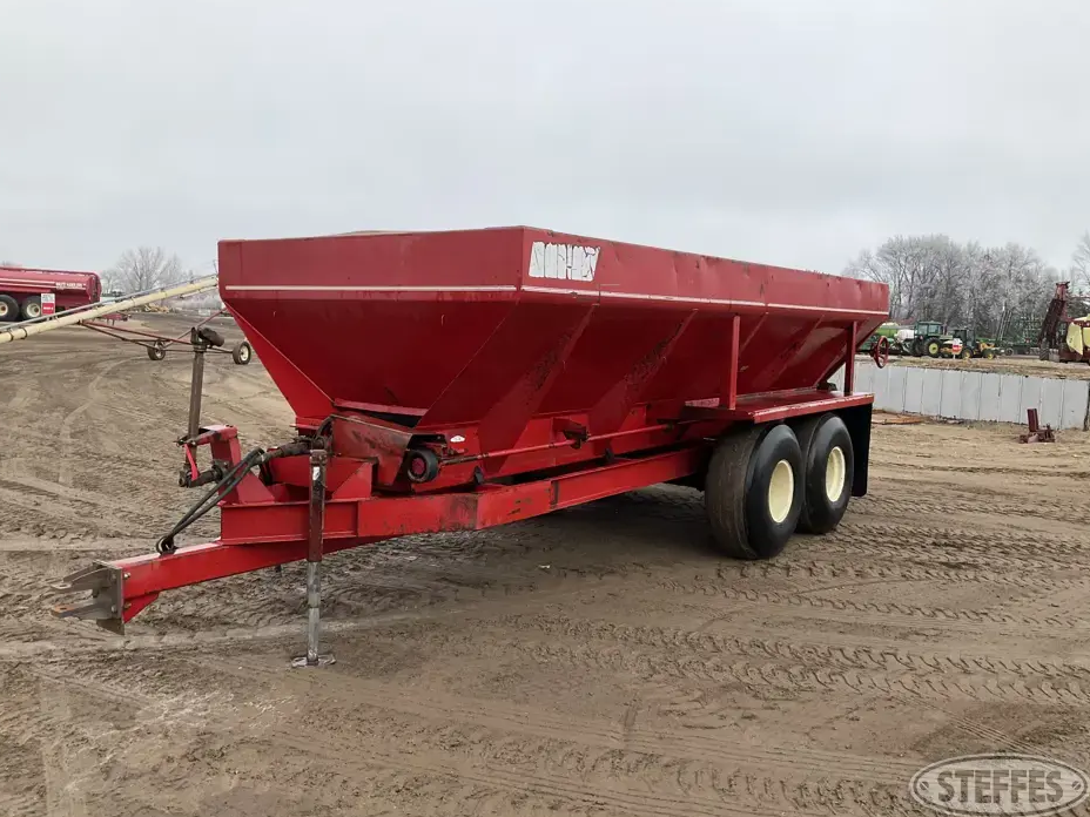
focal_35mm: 30
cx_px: 553
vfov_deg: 46.8
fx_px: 945
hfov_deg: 60.0
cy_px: 411
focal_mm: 3
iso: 25
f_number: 1.8
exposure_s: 1/962
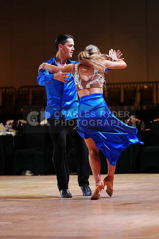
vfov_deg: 10.5
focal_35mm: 195
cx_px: 80
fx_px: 1291
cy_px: 120
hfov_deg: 7.0
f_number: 4
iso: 2500
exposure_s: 1/250
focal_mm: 195
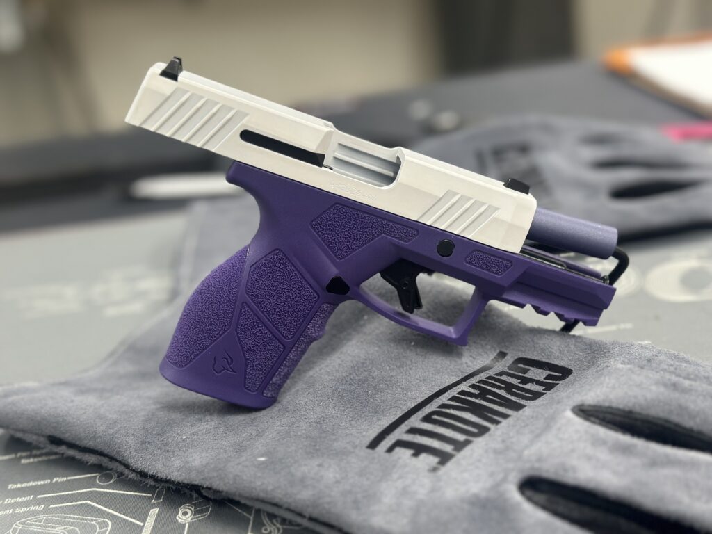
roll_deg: +7.6
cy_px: 267
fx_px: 987
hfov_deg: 39.7
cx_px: 356
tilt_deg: -19.4
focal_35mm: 48
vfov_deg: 30.3
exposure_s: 1/60
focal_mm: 6.86
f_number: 1.78
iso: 80
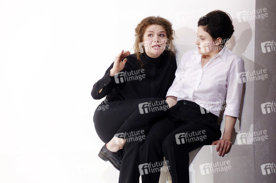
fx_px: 1532
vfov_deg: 6.9
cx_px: 138
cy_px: 92
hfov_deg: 10.3
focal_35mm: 200
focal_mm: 73.3
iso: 400
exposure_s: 1/100
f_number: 3.5
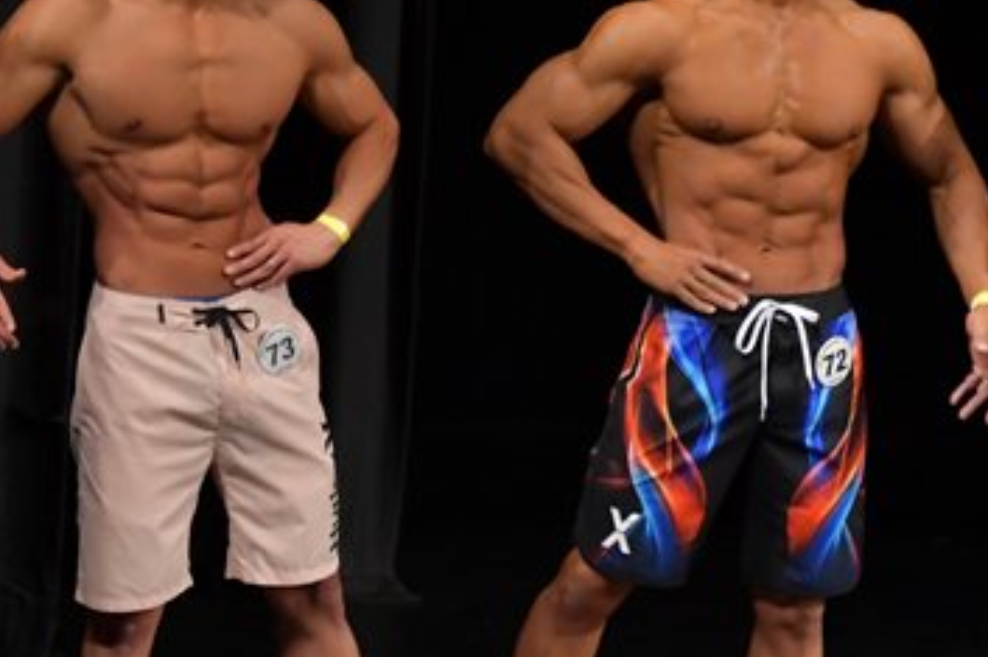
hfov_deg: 3.5
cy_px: 363
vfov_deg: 2.3
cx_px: 7
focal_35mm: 593
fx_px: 16266
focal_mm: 180
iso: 3200
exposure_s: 1/400
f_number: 5.6
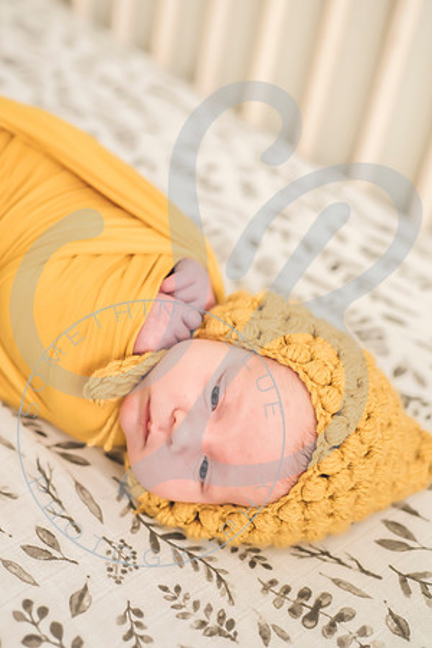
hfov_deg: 27.0
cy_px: 324
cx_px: 216
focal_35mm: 50
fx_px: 900
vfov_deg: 39.6
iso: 3200
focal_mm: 50
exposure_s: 1/160
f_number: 2.8
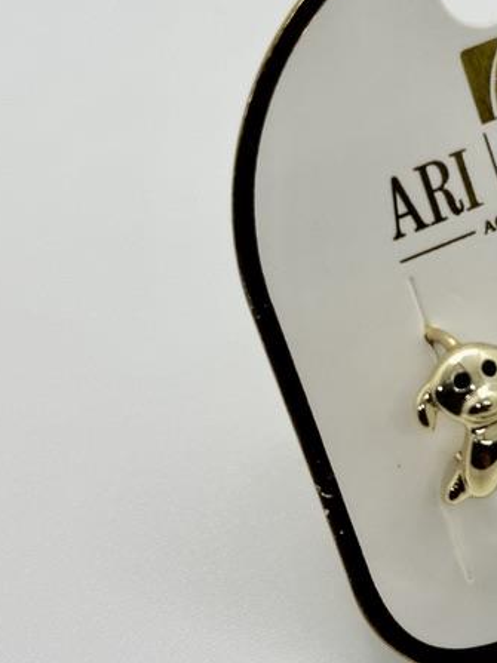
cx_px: 559
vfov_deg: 17.9
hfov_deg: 13.2
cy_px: 261
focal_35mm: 110
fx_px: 2107
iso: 50
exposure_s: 1/228
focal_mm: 6.86
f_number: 1.78
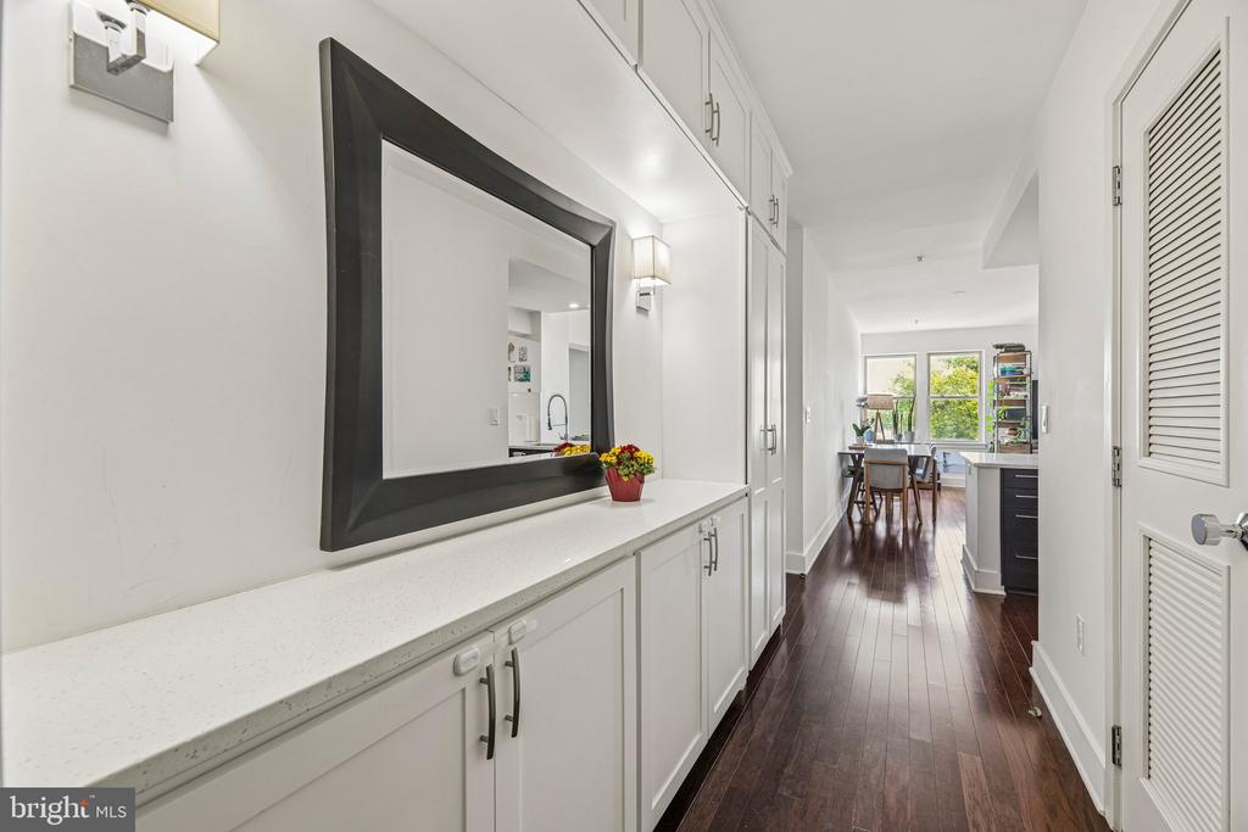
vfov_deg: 81.2
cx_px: 624
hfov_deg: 104.2
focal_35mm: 14
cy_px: 416
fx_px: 485
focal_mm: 14
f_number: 8
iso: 100
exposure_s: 1/4
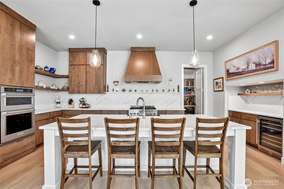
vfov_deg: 73.7
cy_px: 94
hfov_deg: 96.7
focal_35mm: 16
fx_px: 126
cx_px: 142
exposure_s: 1/20
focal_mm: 16
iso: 400
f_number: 8
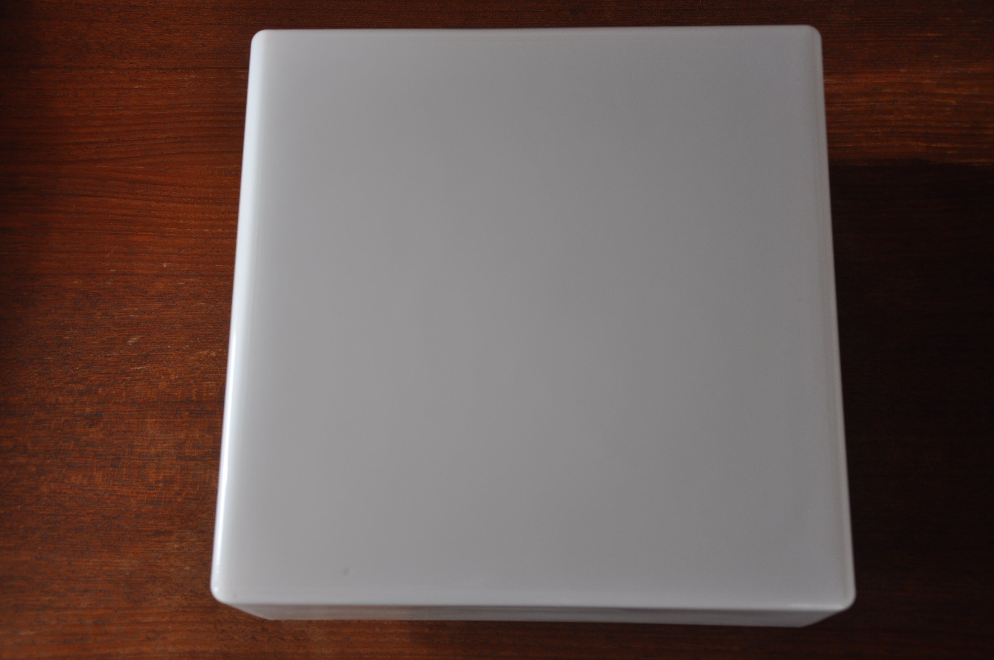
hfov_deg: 41.2
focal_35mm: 48
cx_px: 497
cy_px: 330
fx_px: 1324
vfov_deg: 28.0
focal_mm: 32
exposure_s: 1/60
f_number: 4.2
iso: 450
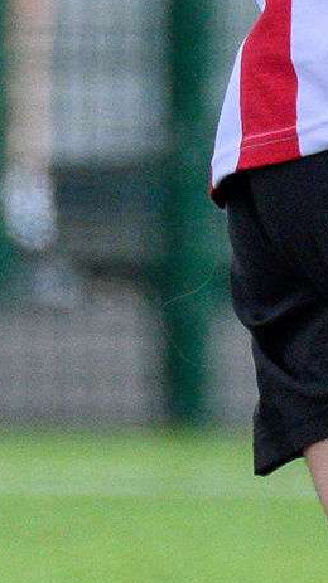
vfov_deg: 0.5
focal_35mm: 4269
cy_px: -662
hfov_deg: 0.3
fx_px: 66091
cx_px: 149
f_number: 5.3
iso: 1100
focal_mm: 350
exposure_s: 1/2500
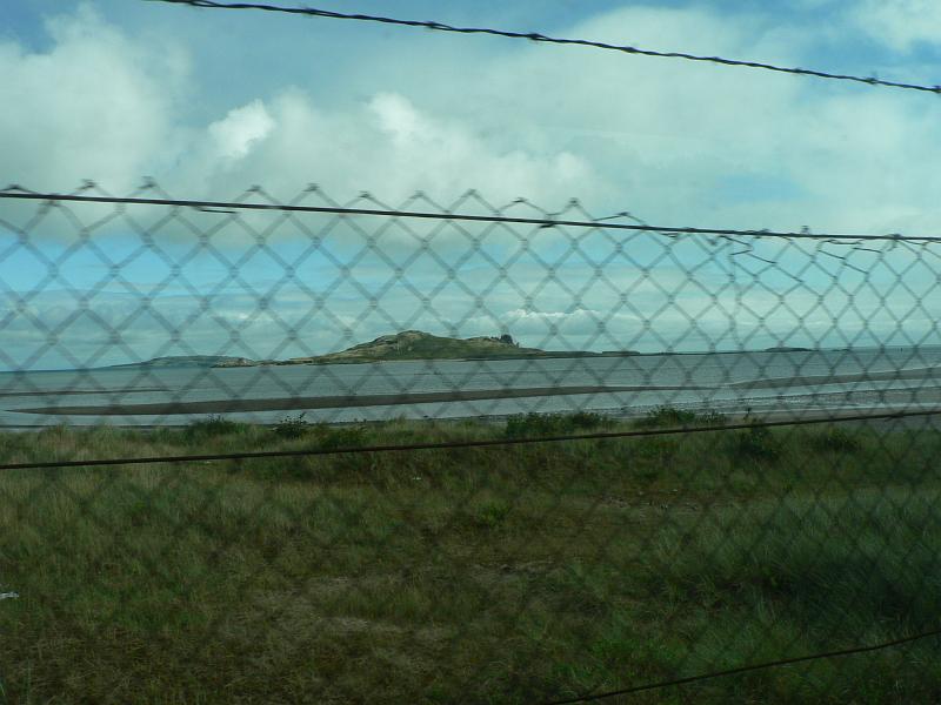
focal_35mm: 36
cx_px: 470
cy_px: 352
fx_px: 979
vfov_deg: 39.7
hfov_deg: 51.4
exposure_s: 1/500
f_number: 5.6
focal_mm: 6
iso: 80
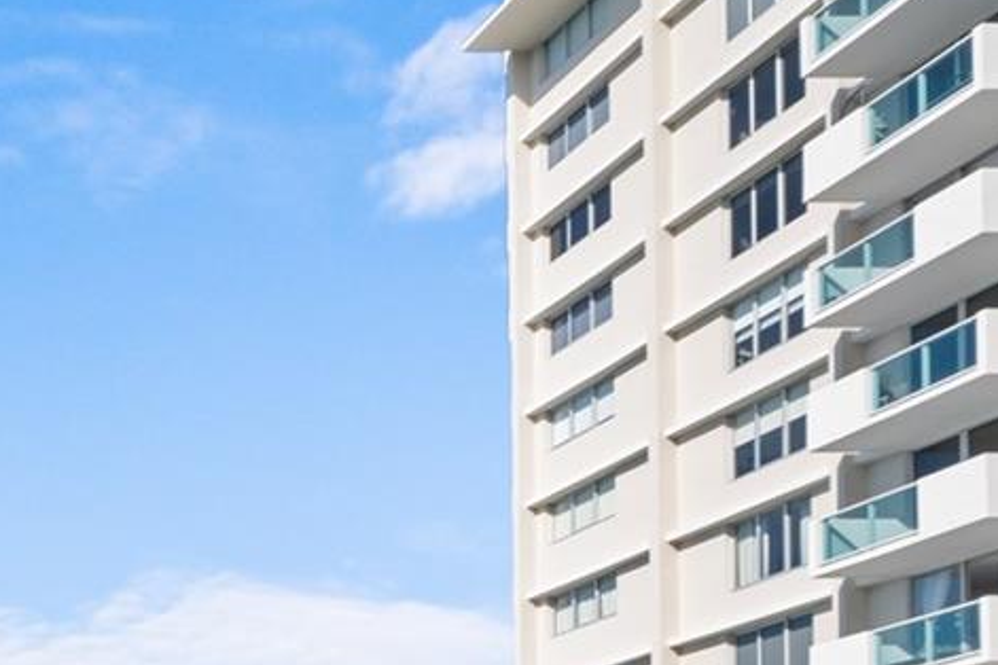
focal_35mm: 51
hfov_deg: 28.6
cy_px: 998
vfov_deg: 22.0
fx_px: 1414
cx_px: -415
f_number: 7.1
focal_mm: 10
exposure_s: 1/500
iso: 160
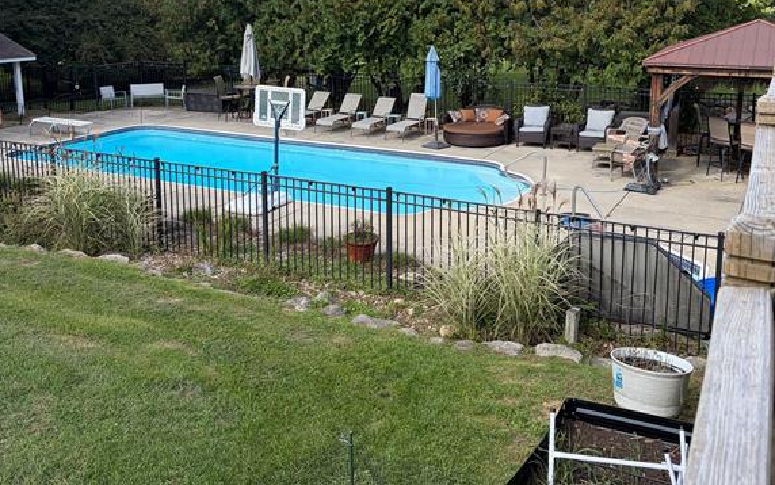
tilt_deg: -9.8
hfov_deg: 52.7
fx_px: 782
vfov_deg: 33.7
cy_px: 117
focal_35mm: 37
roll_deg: -0.3
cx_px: 386
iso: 50
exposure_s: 1/1587
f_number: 1.6
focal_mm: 5.96
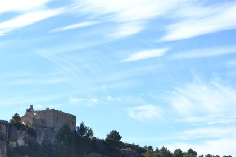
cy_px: 125
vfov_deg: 13.6
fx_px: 655
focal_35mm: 100
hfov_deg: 20.3
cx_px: 57
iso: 100
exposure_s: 1/1600
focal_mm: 35
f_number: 3.2
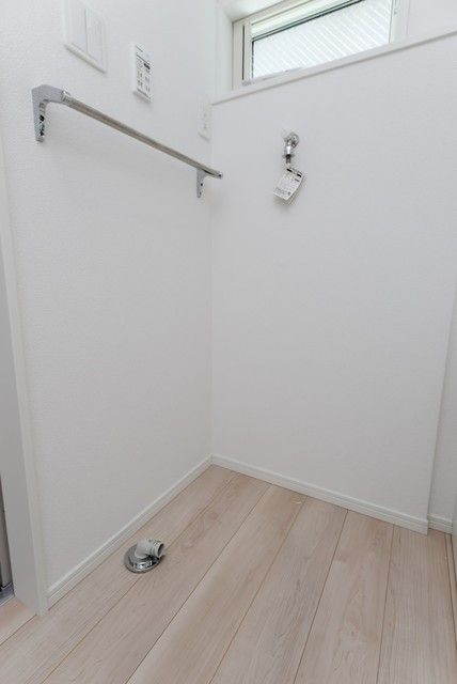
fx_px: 313
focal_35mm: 16
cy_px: 342
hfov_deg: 72.2
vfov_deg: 94.9
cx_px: 228
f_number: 5
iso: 800
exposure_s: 1/200
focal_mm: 11
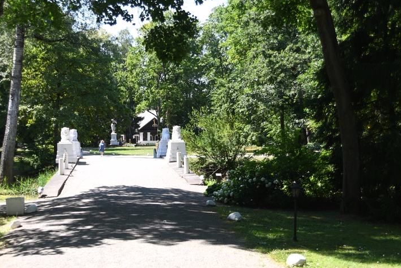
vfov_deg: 26.5
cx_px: 147
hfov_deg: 38.6
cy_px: 123
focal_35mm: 51
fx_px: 568
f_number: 2.8
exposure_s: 1/400
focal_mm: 24
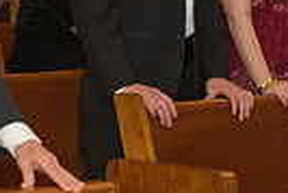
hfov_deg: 6.7
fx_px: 2443
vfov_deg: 4.5
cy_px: 28
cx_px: 165
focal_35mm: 305
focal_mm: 70
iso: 1600
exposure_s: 1/125
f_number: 5
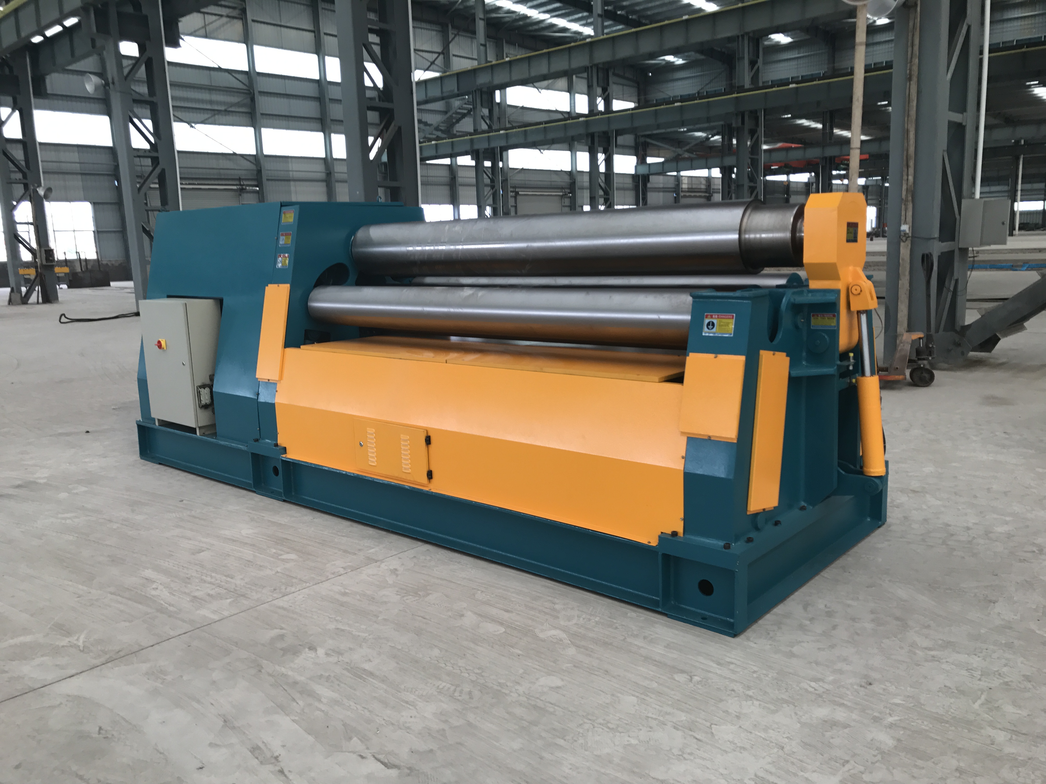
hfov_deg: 63.4
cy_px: 392
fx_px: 846
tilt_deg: -10.8
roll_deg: +2.5
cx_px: 523
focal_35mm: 28
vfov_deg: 49.7
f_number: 1.8
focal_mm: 3.99
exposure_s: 1/50
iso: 25
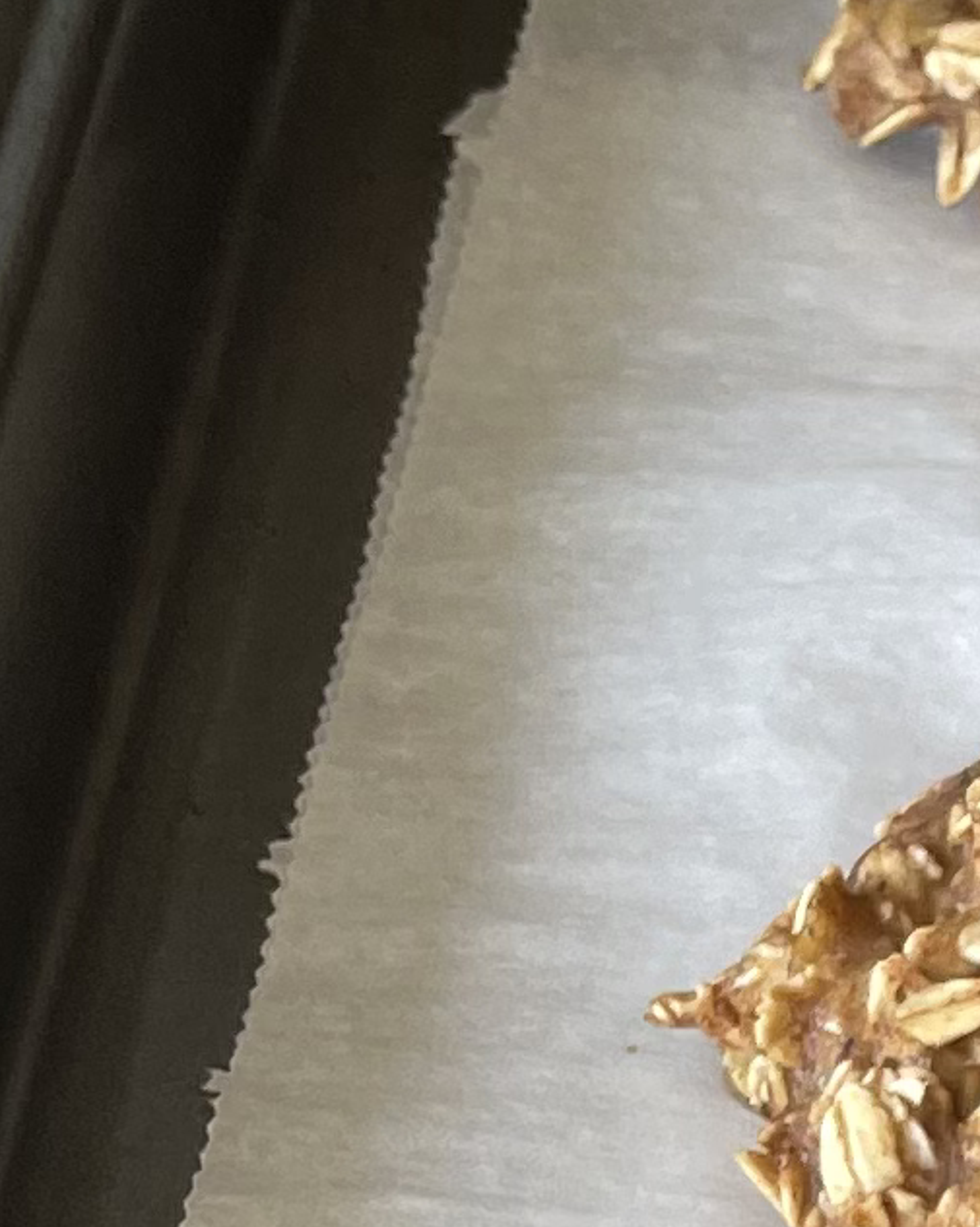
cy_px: 2289
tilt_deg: -56.3
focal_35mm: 162
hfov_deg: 8.7
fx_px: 5878
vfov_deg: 11.0
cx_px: 2371
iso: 50
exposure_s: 1/121
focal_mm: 4.2
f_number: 1.6
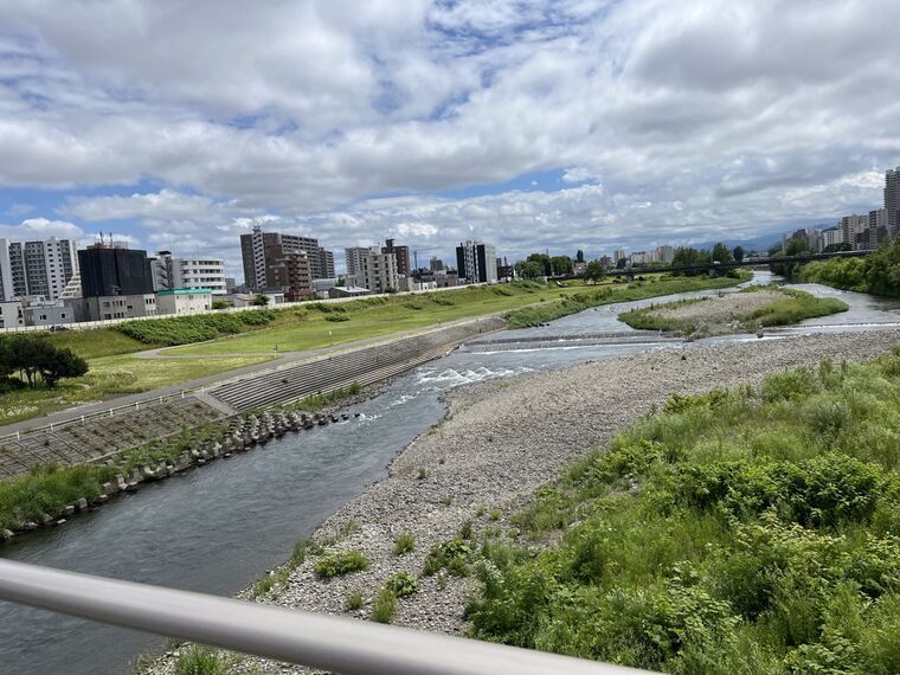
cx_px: 450
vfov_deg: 53.1
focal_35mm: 26
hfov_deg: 67.3
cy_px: 338
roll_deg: +4.3
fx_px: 676
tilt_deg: -3.3
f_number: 1.6
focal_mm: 5.1
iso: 50
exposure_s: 1/7874
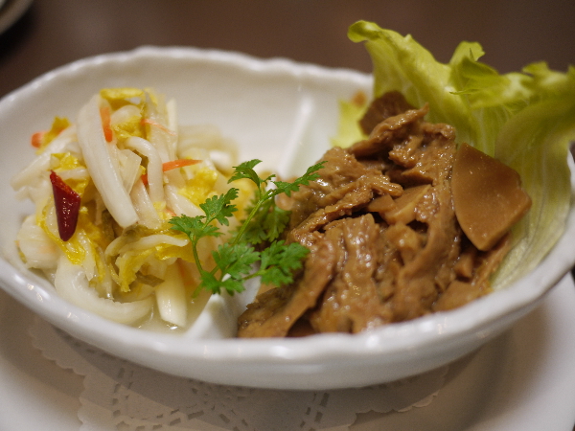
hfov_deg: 46.8
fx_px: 664
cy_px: 216
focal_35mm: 40
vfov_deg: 36.0
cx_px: 288
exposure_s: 1/30
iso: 160
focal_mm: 20
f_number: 1.7
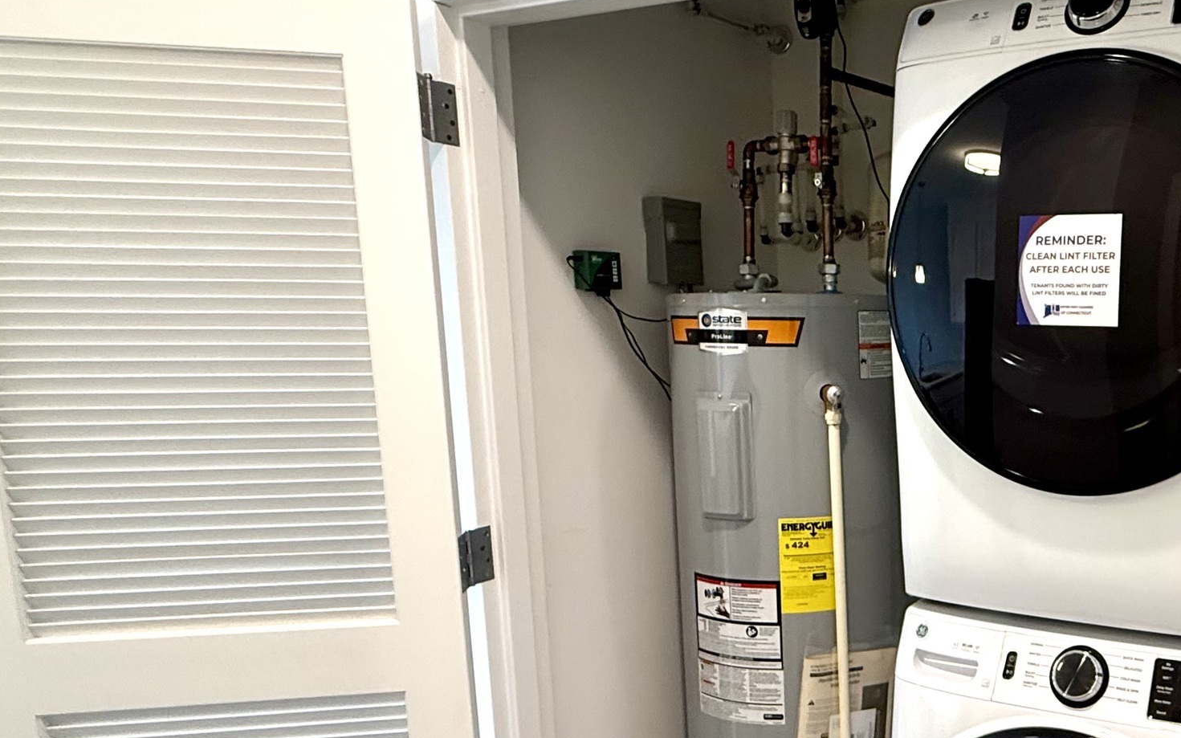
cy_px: 484
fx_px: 998
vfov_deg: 40.2
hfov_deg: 54.8
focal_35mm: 31
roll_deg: -0.7
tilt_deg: -9.2
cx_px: 1021
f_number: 2.2
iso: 200
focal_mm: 2.22
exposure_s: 1/60
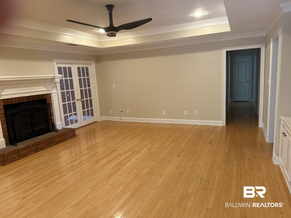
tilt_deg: -8.2
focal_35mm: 24
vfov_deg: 56.8
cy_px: 109
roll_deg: +3.1
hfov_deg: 71.6
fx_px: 202
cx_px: 146
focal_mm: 6.76
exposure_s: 1/60
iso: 200
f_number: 1.78
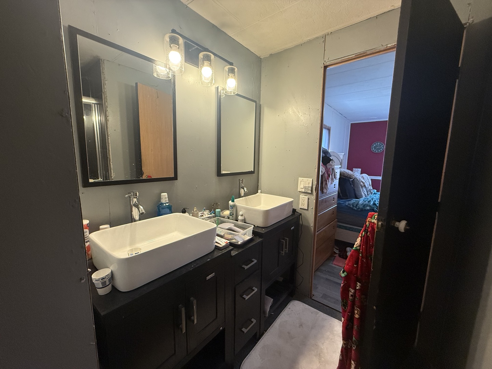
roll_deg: -0.9
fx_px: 199
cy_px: 184
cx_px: 246
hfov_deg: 102.1
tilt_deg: -7.0
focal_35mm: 14
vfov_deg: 85.7
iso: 320
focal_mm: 2.22
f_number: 2.2
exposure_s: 1/120
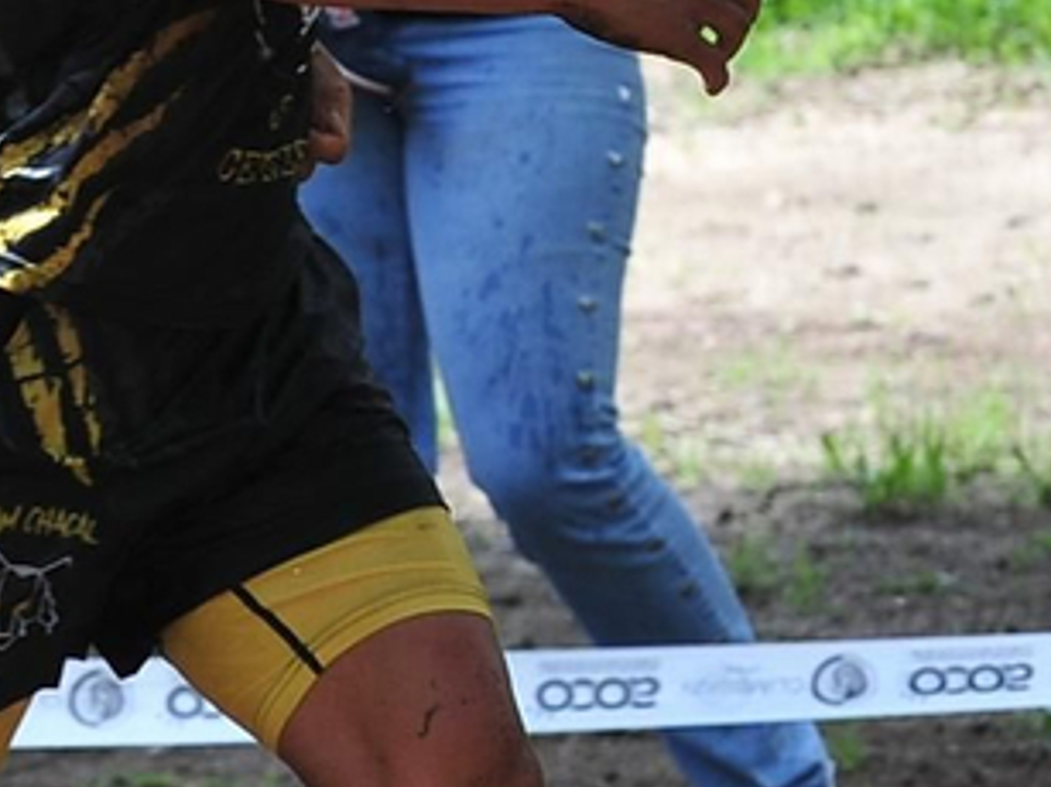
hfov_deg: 3.4
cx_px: -428
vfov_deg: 2.6
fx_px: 17633
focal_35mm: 581
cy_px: 169
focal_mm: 116
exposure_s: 1/400
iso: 400
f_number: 7.1
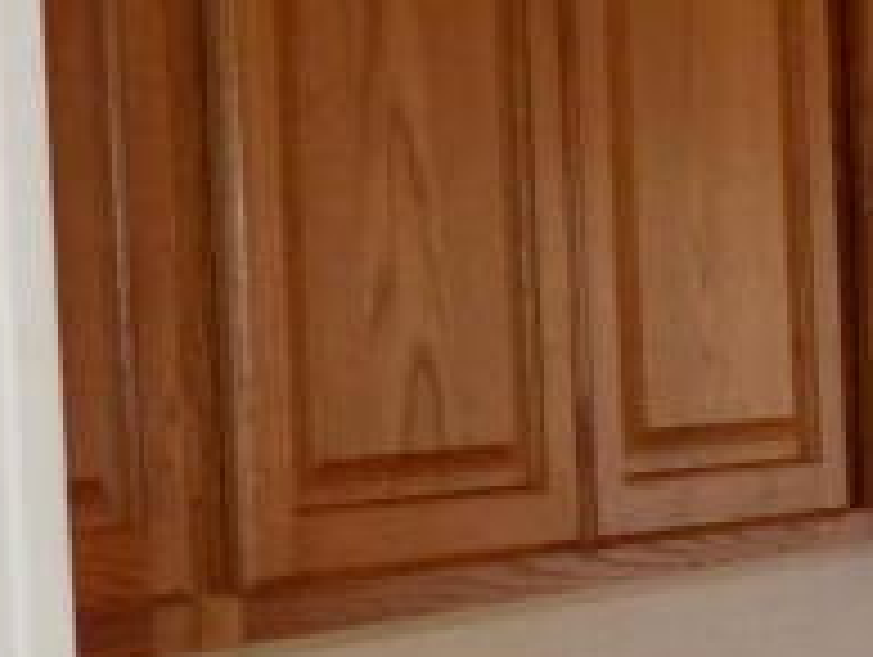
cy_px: 468
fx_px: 3459
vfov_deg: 10.8
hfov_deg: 14.1
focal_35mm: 137
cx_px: 922
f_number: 2.8
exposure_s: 1/60
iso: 400
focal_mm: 4.5
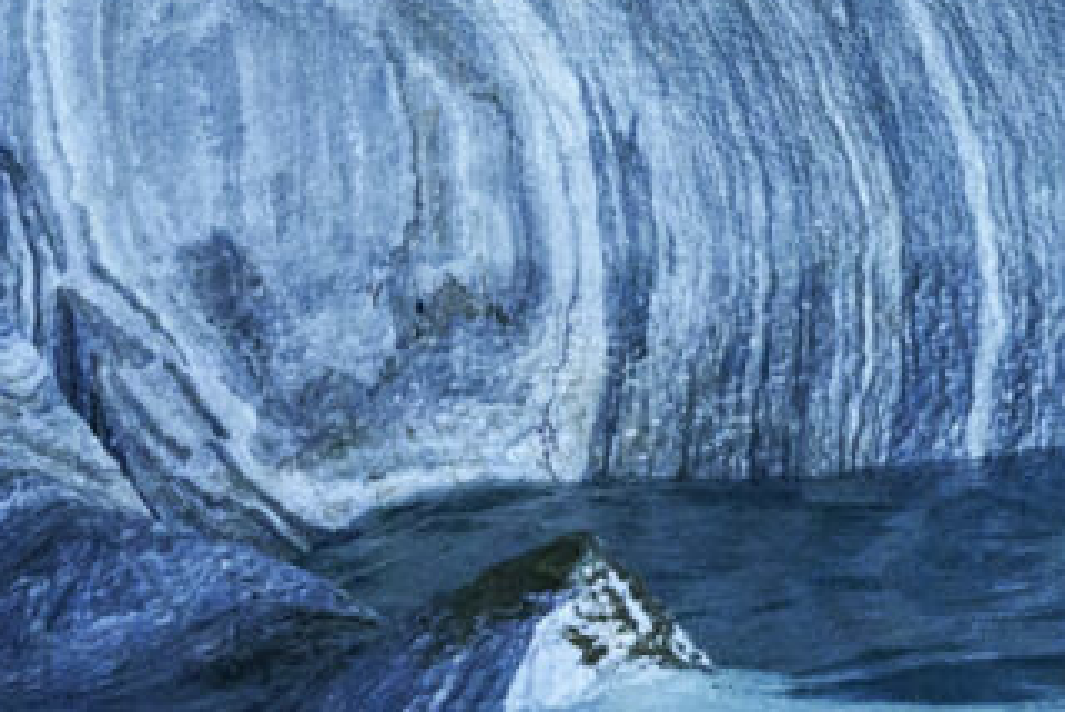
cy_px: -341
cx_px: 1531
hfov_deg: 11.8
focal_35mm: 168
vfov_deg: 8.0
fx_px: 4974
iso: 6400
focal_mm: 35
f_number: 11
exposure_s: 1/400
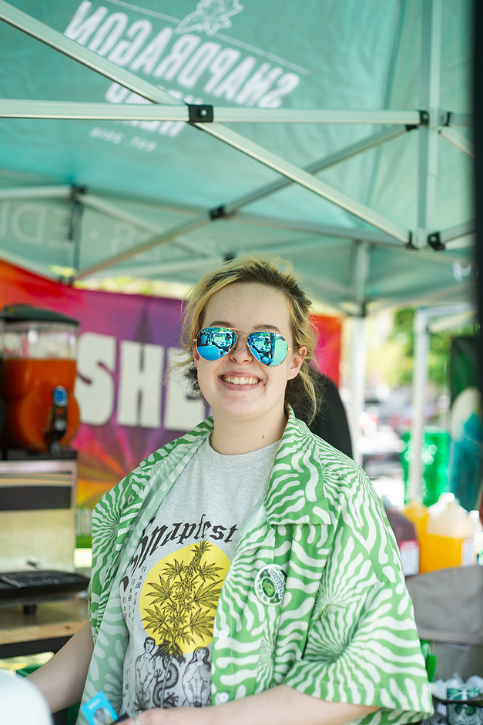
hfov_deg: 26.5
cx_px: 242
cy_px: 357
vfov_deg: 38.9
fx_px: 1027
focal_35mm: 51
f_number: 2.8
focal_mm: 50
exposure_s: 1/640
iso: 200
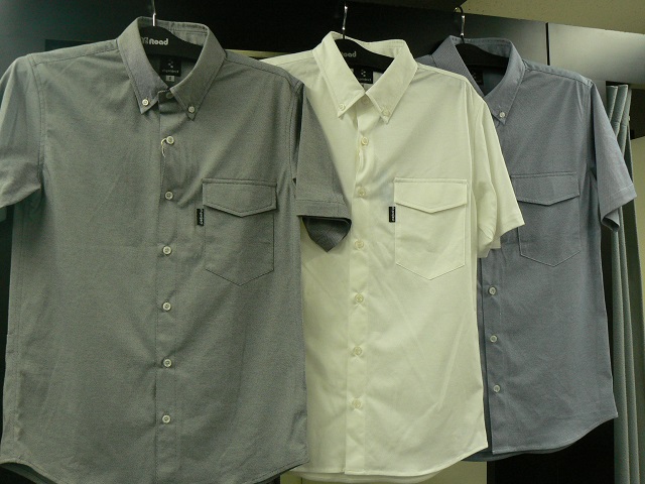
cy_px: 242
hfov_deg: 51.4
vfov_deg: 39.7
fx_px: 671
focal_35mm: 36
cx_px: 322
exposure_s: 1/25
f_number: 4
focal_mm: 6
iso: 200
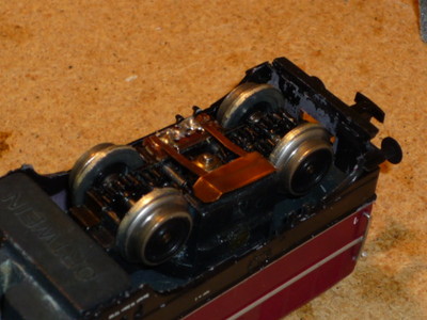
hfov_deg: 14.6
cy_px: 160
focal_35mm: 135
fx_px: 1665
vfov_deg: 11.0
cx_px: 214
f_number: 4.9
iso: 100
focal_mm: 13.2
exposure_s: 1/50
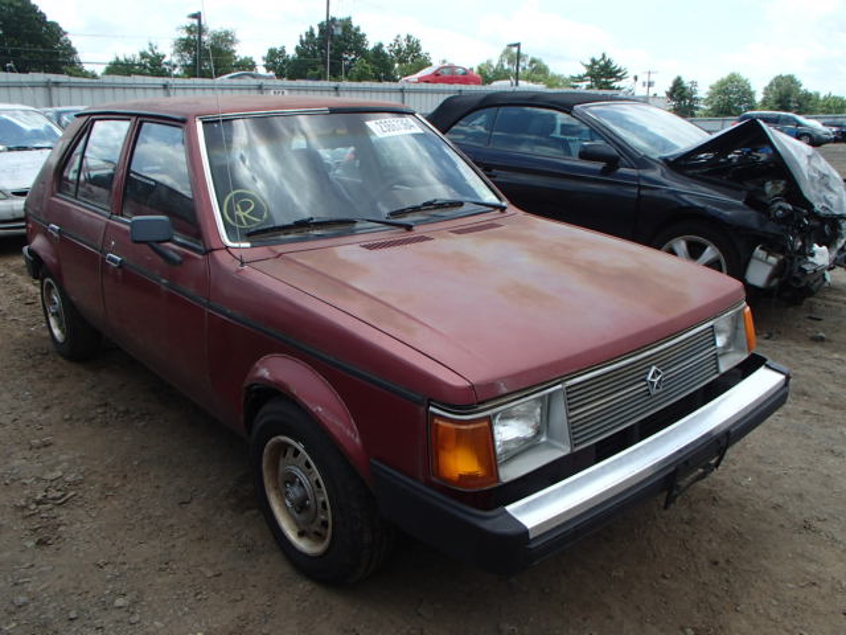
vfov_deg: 49.7
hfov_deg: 63.4
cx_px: 423
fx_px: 684
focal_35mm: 28
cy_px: 318
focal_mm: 5
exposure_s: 1/500
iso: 100
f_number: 3.9
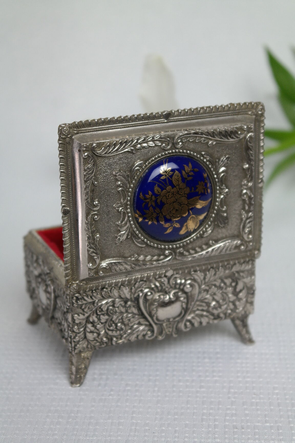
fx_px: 946
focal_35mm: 77
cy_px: 222
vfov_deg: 26.3
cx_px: 148
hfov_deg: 17.7
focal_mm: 50
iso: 800
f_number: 5.6
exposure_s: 1/80
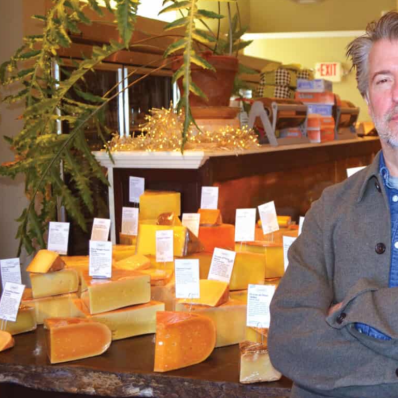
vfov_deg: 32.2
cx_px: 391
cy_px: 173
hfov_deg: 30.1
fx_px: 689
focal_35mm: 53
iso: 720
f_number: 3.8
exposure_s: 1/60
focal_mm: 20
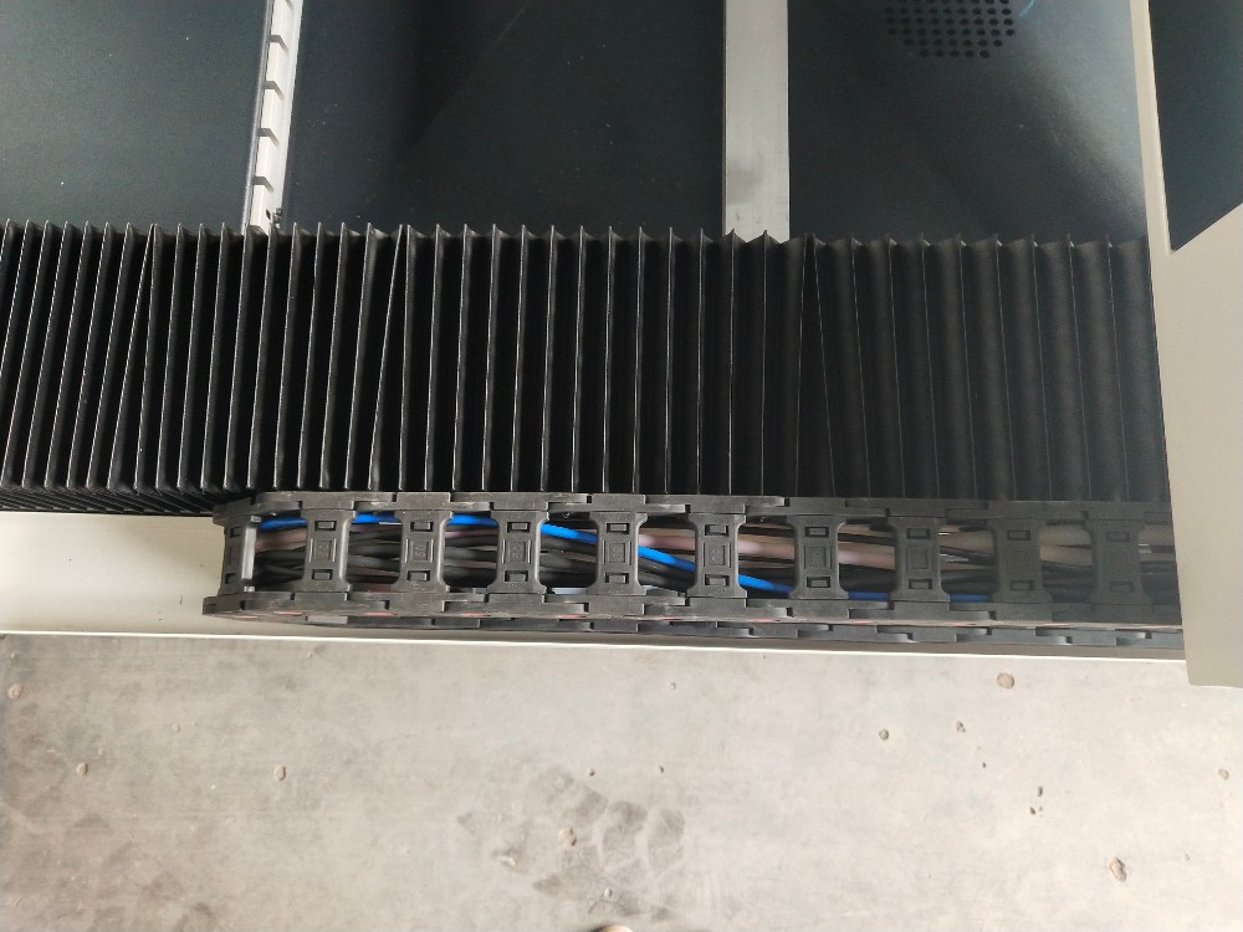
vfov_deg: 46.8
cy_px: 466
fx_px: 1077
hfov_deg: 60.0
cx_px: 622
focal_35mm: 30
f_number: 1.8
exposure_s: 1/100
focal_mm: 3.95
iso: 231
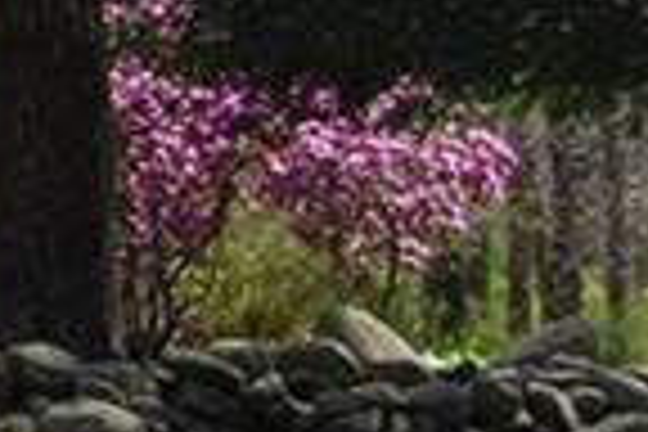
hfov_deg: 7.0
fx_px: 4420
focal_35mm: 246
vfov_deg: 5.5
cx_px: -1638
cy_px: -446
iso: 100
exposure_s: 1/160
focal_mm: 23
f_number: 6.3
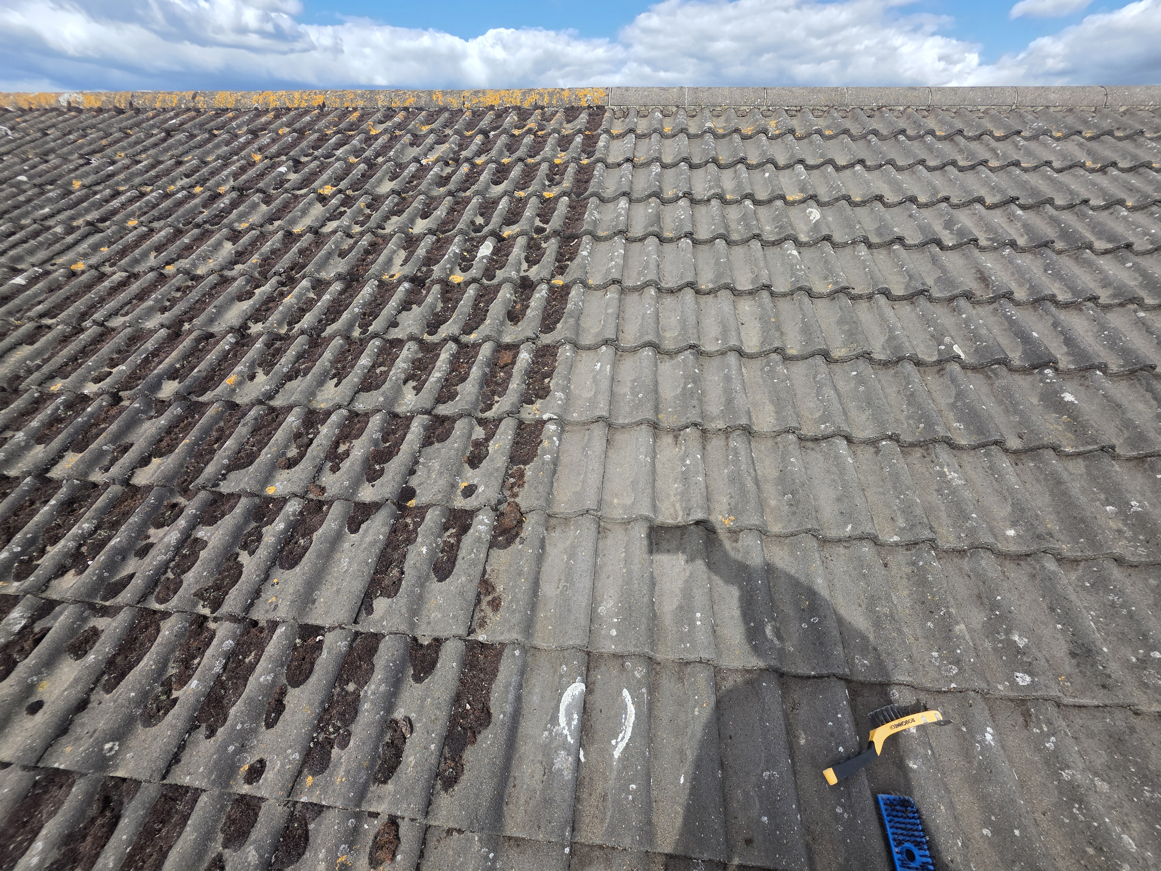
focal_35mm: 13
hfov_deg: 106.2
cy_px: 436
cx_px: 580
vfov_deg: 89.9
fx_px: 436
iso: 40
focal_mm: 2.2
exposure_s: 1/1053
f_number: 1.9
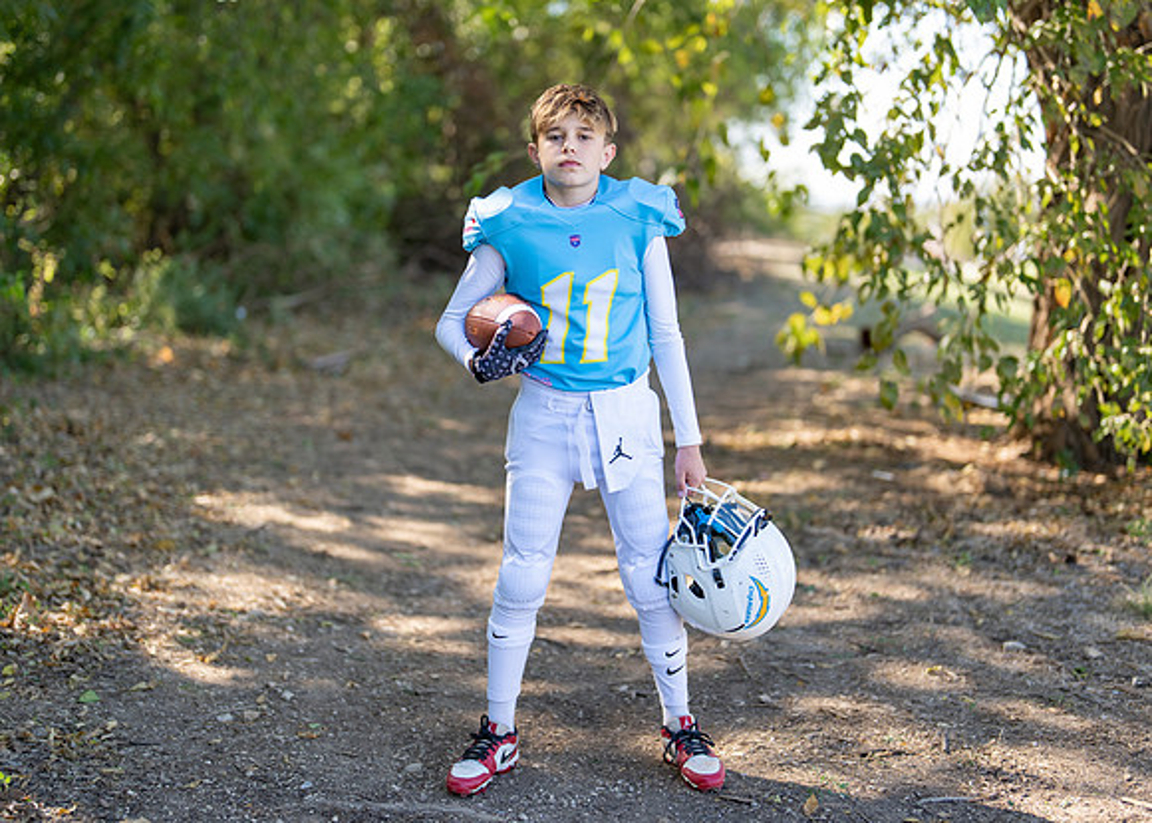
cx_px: 610
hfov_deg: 34.2
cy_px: 384
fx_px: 1869
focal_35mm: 57
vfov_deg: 24.8
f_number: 1.2
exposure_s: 1/1250
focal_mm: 50
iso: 100
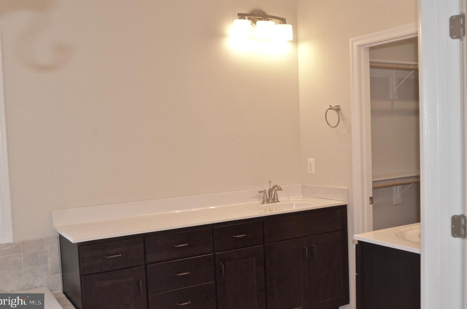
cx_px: 233
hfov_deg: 52.0
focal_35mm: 37
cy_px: 151
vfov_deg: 35.8
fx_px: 479
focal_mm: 24
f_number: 6.3
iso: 1000
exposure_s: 1/250
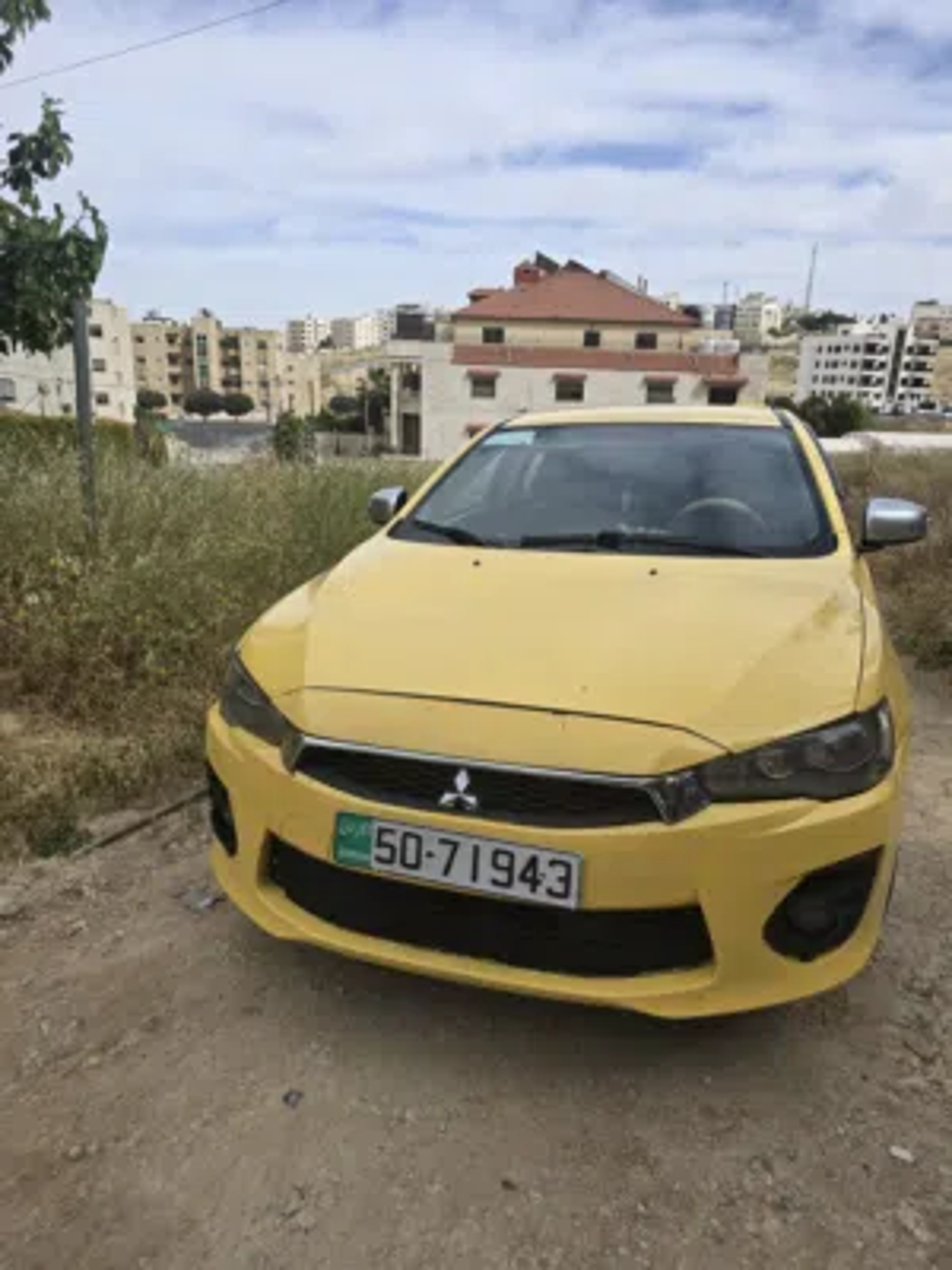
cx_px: 476
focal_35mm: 23
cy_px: 635
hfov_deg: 58.9
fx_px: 843
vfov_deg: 73.9
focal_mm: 6.3
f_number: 1.7
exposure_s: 1/984
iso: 12
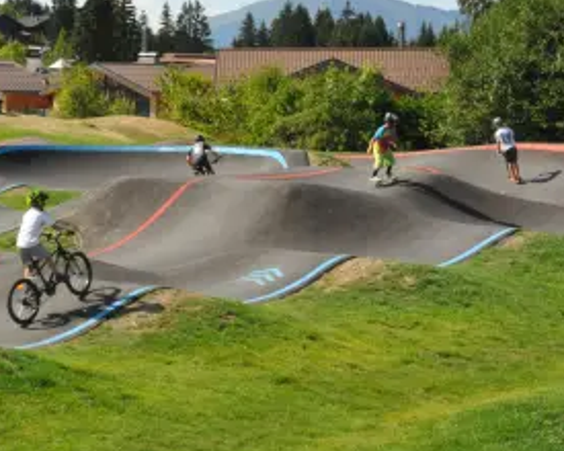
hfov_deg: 20.4
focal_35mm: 92
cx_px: 64
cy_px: 116
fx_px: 1536
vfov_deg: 16.6
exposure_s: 1/200
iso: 800
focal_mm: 30
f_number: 22
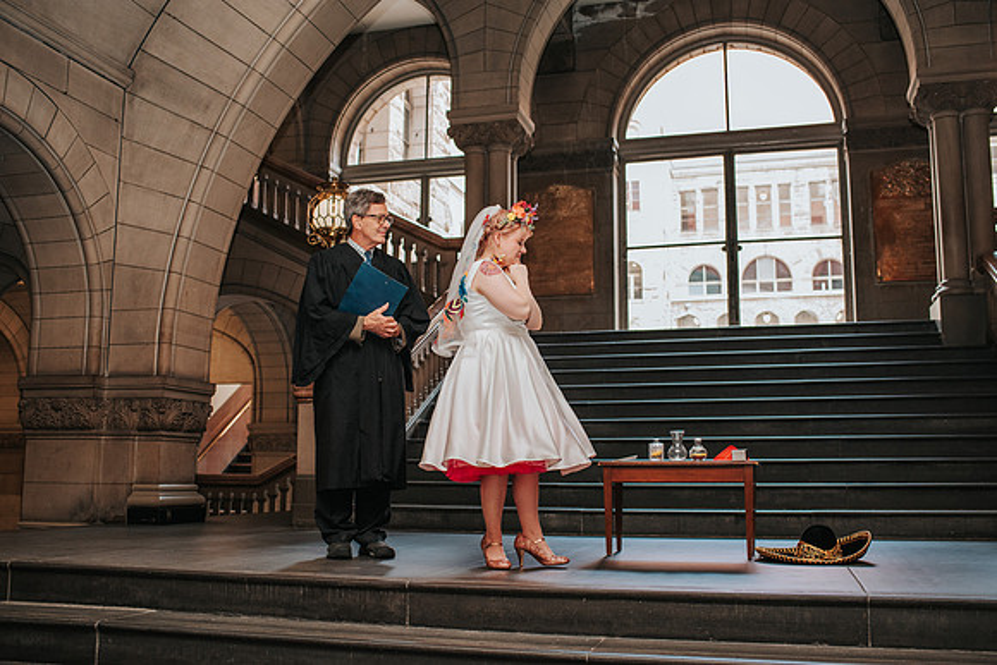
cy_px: 332
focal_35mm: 36
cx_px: 498
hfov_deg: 53.2
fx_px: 996
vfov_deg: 36.9
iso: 1000
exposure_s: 1/200
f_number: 3.2
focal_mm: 35
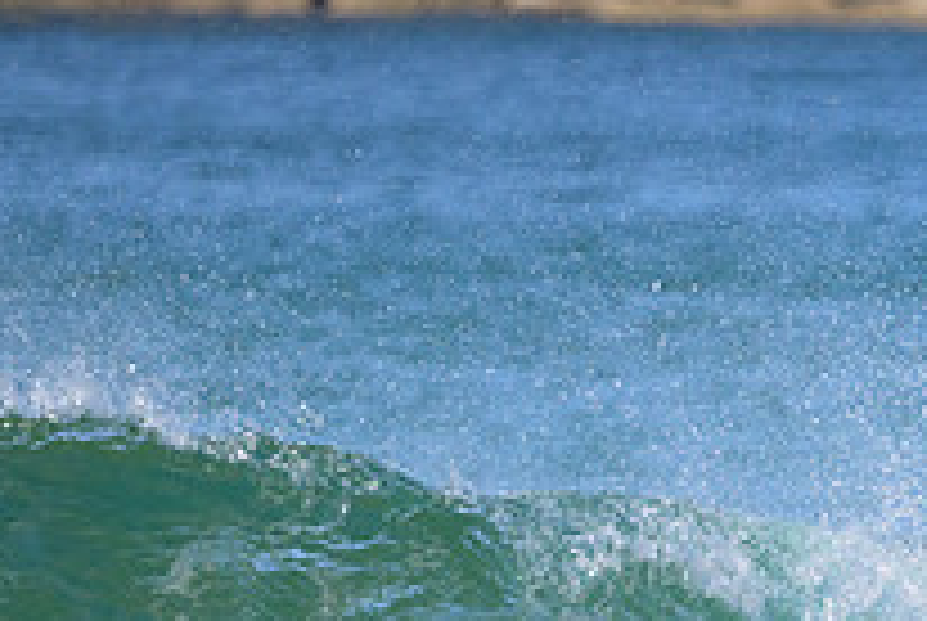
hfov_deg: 1.2
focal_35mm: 1770
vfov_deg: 0.8
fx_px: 45642
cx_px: 1215
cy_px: 785
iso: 1100
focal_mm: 630
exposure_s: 1/2000
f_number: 11
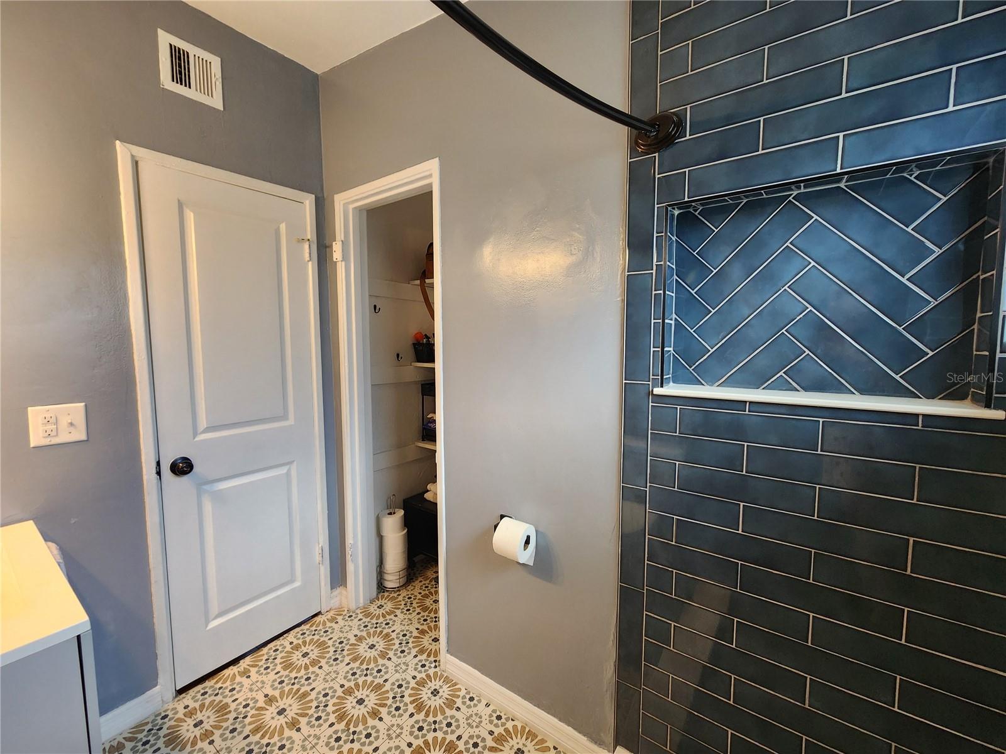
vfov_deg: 89.9
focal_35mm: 13
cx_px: 503
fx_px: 378
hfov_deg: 106.2
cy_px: 377
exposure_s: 1/60
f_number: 2.2
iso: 200
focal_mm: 2.2
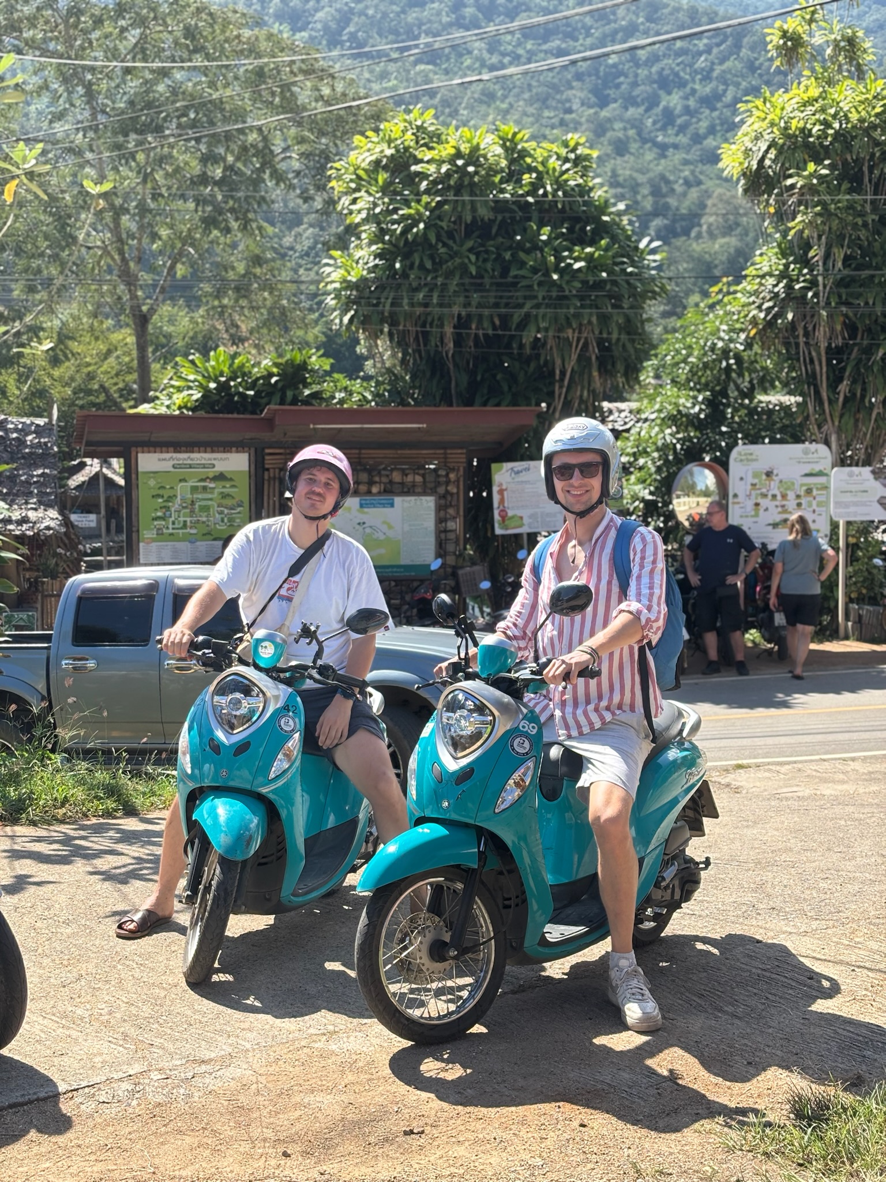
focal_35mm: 52
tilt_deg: -6.3
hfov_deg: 28.0
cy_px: 591
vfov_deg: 36.8
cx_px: 443
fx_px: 1775
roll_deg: -0.6
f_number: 1.6
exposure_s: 1/1152
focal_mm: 5.96
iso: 32
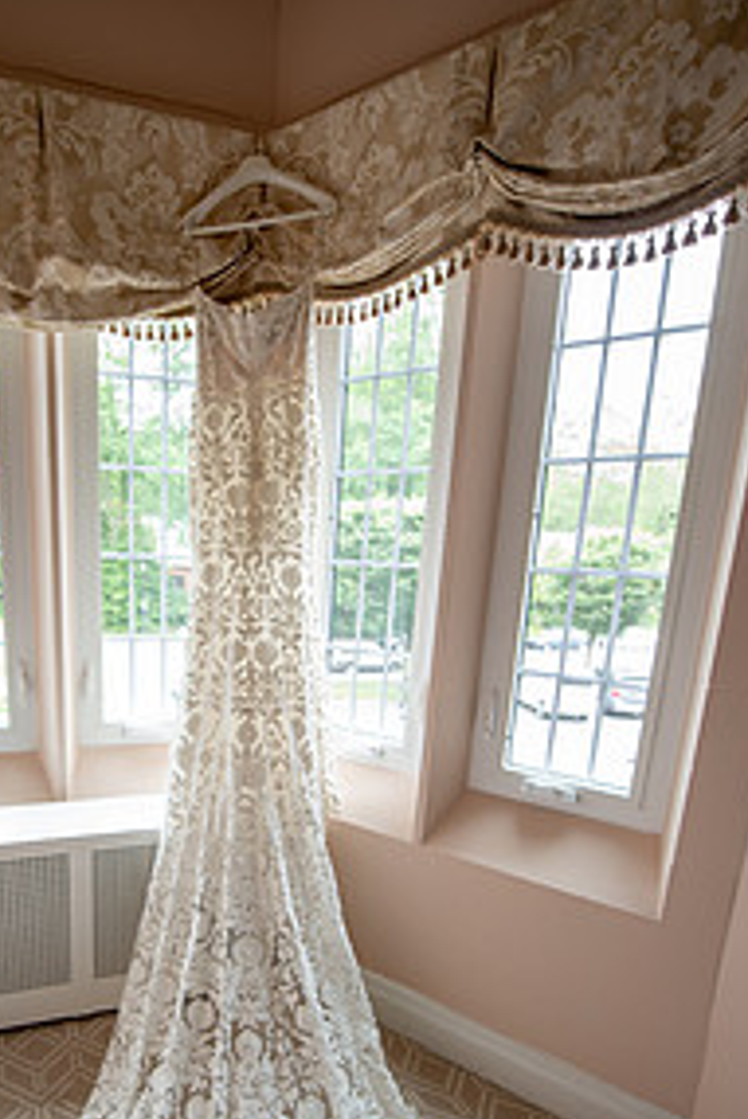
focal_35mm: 22
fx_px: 685
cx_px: 223
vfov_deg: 76.9
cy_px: 712
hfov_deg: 55.5
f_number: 2.8
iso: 400
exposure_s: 1/100
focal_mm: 14
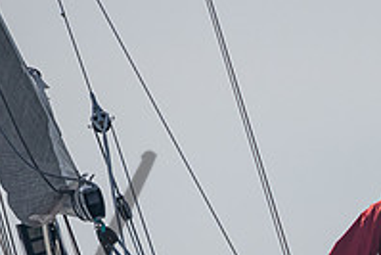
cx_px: 301
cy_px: 285
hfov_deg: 1.4
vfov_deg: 1.0
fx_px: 15155
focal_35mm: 1431
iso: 320
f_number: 6.3
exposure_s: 1/3200
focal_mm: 400
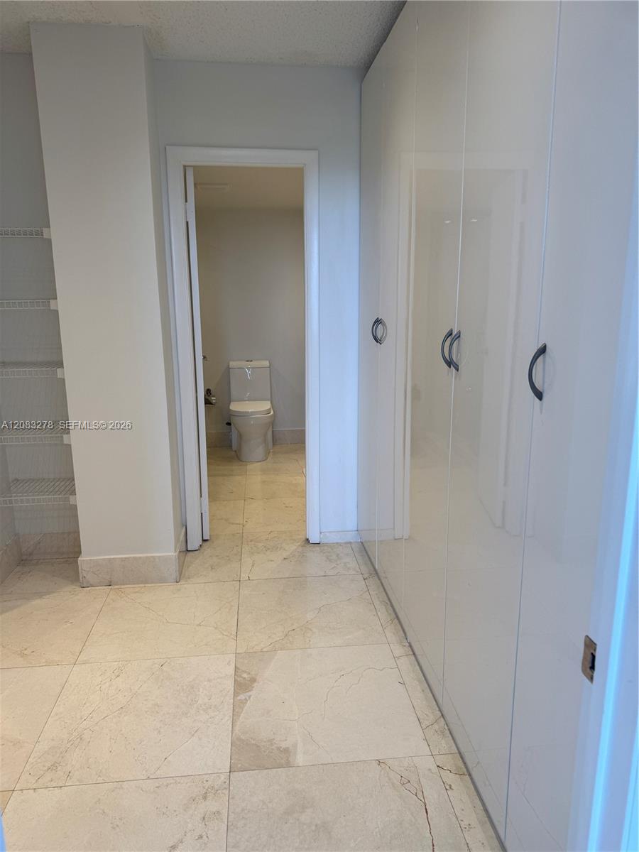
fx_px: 591
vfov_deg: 71.6
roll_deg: +0.5
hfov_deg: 56.8
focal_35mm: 24
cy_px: 426
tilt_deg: -9.6
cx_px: 320
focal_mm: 6.76
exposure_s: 1/120
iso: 80
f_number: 1.78
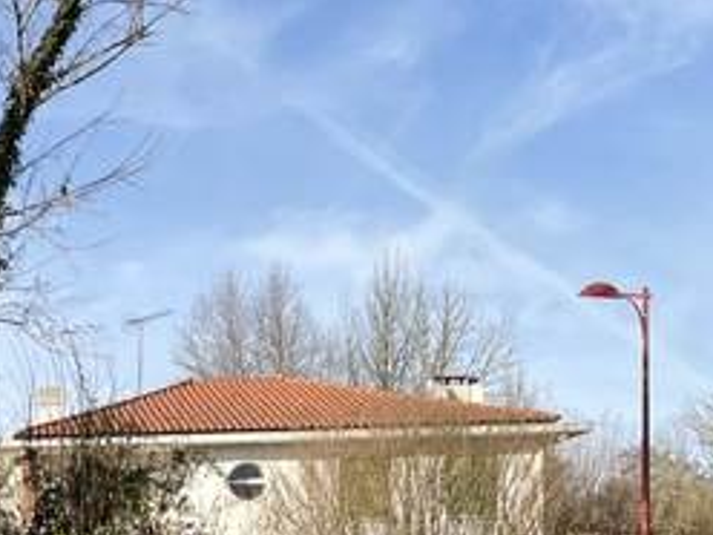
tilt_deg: +2.6
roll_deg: +0.4
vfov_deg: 16.7
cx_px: -431
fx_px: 1730
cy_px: 673
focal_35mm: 84
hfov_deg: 19.5
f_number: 1.6
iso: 50
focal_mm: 5.1
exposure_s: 1/1992
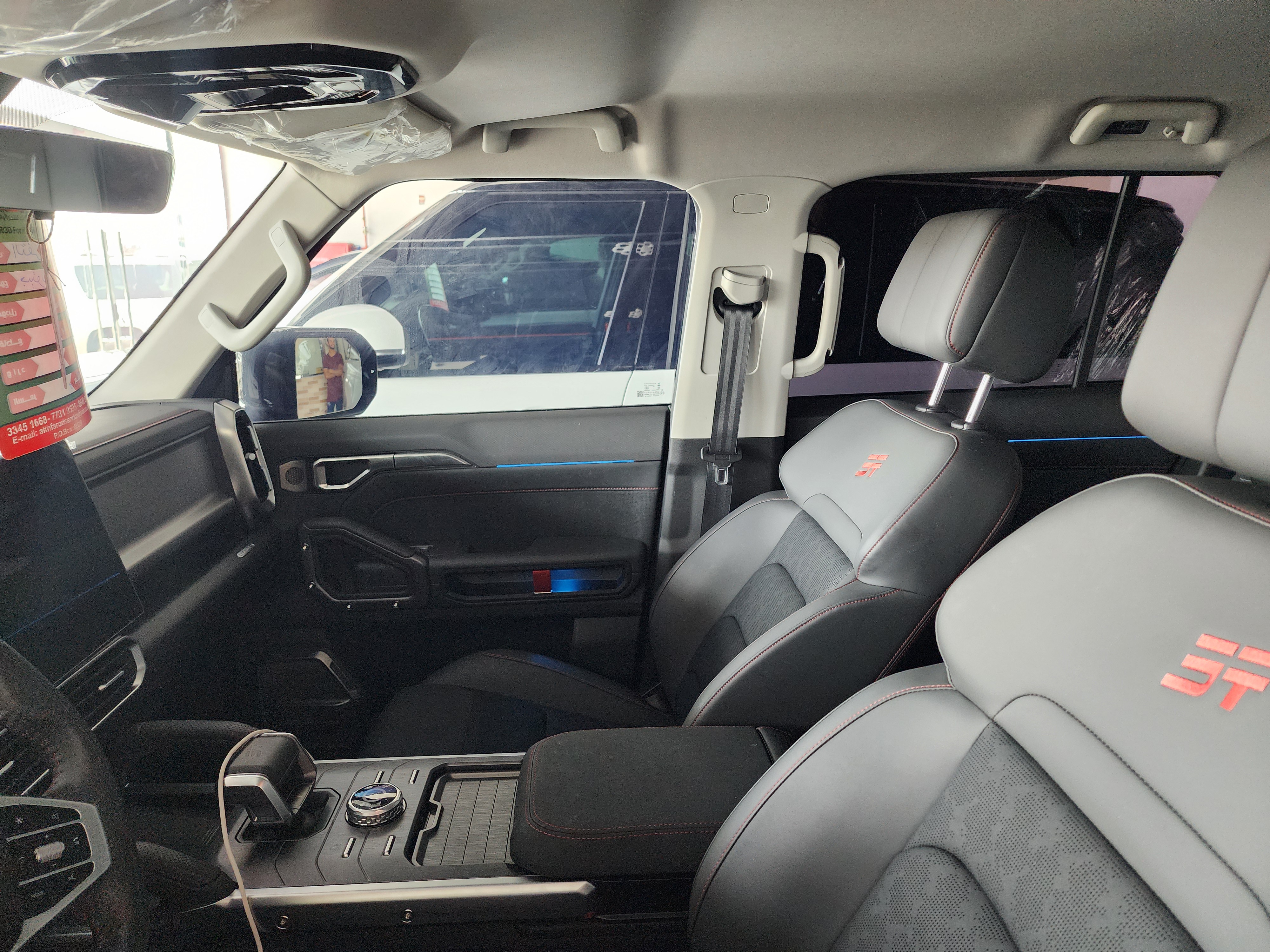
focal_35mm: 23
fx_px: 844
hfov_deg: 73.9
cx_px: 635
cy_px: 476
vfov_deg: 58.9
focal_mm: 6.4
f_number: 1.8
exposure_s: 1/120
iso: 500
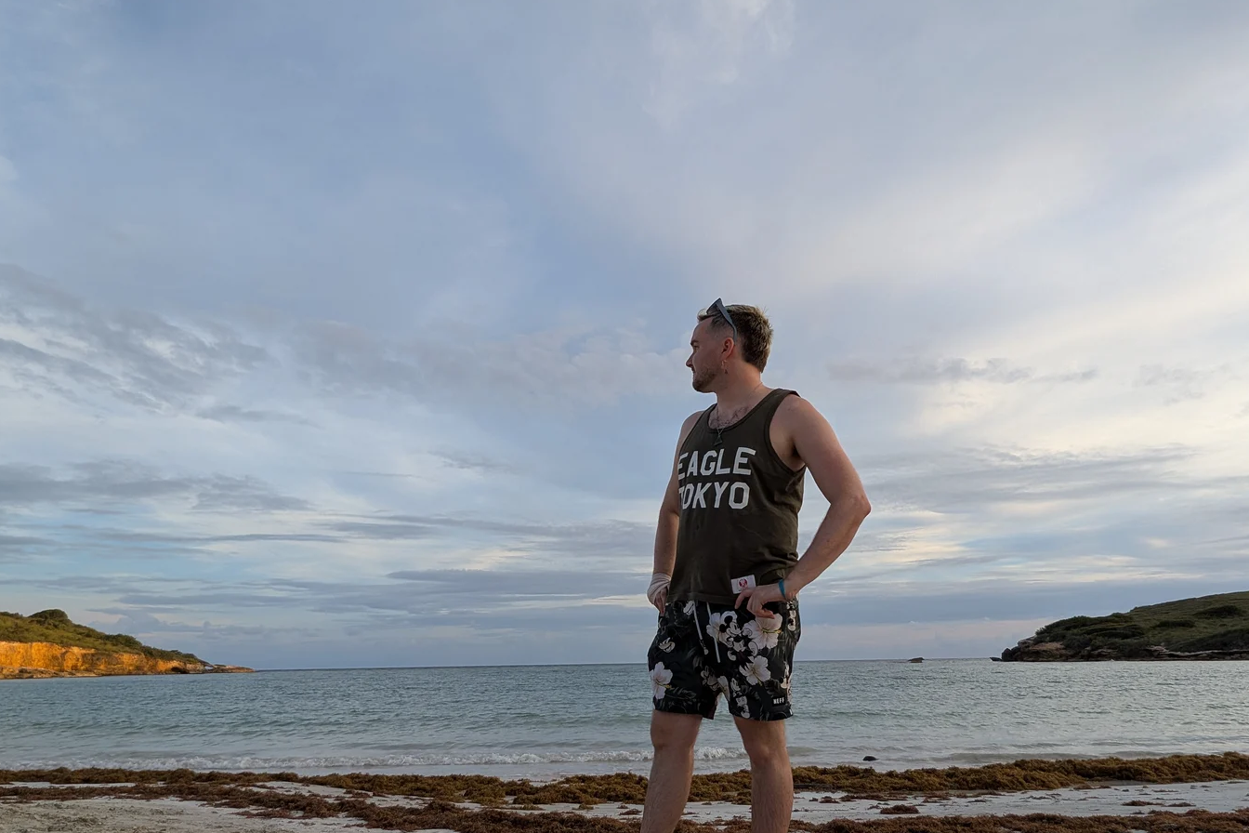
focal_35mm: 26
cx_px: 577
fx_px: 902
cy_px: 501
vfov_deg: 49.2
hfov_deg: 69.3
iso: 44
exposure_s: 1/217
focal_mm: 2.74
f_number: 2.2
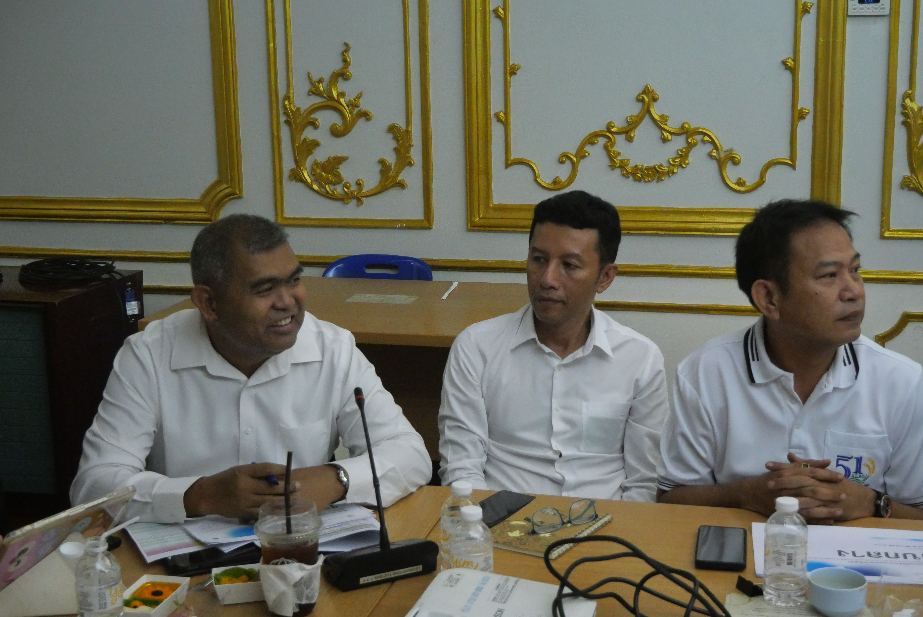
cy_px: 308
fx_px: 1308
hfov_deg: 38.9
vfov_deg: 26.5
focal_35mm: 51
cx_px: 462
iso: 3200
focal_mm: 25
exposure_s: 1/125
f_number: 4.5
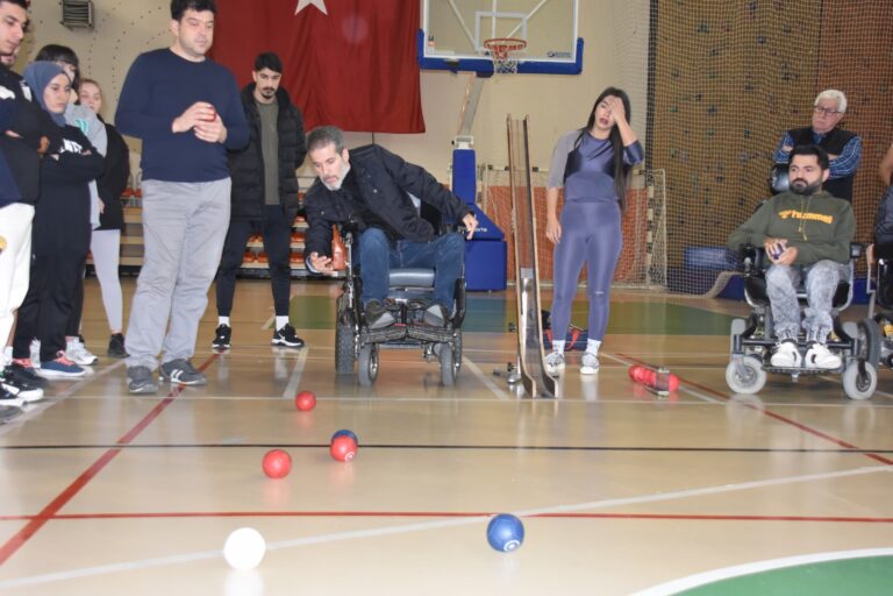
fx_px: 1191
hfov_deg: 41.1
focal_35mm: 48
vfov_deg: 28.1
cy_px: 298
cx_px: 446
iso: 1100
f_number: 4.2
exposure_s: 1/60
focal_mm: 32
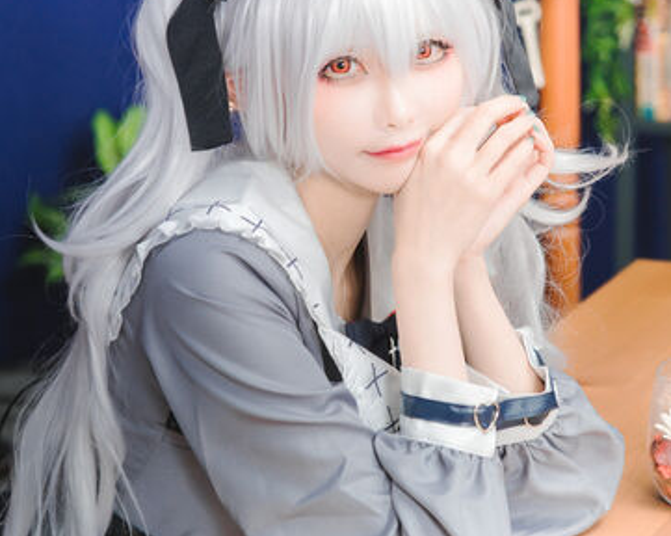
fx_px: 2777
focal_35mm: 140
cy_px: 183
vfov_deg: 11.0
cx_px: 414
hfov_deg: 13.8
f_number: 3.2
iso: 500
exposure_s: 1/125
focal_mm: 70
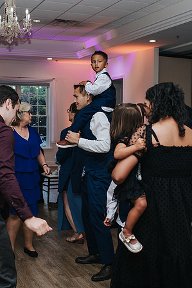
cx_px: 92
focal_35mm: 53
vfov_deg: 37.8
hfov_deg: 25.7
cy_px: 144
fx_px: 421
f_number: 3.2
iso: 800
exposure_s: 1/200
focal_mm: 35
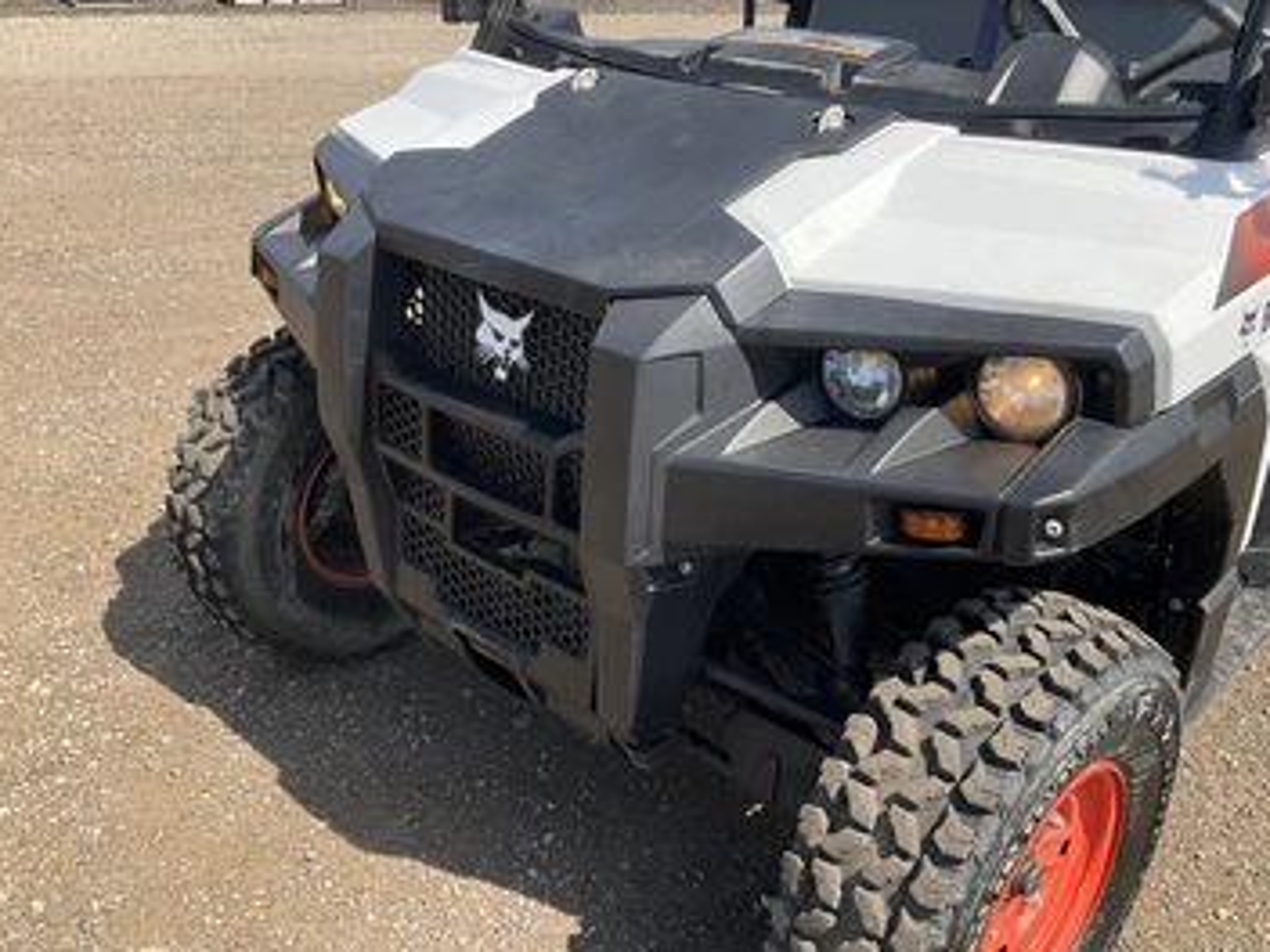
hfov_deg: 55.3
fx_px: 1211
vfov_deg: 42.9
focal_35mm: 33
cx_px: 682
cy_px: 418
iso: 25
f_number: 1.8
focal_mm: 3
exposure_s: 1/1015
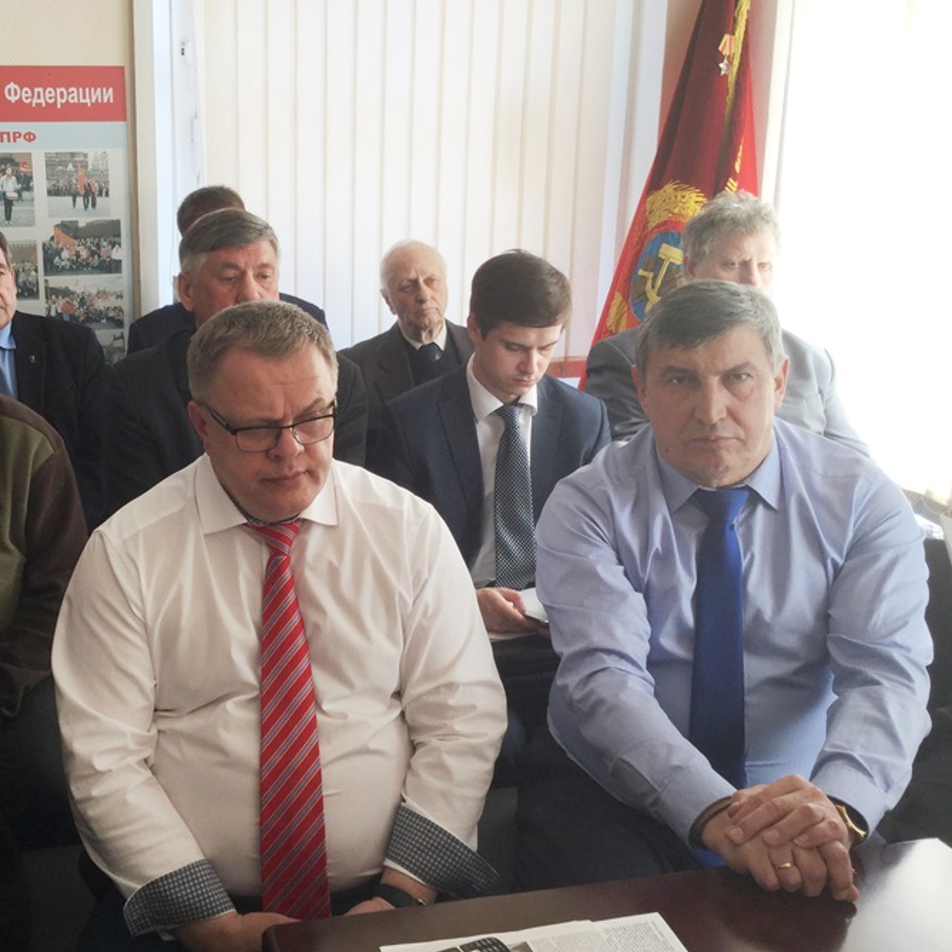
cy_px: 422
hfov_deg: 39.2
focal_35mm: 42
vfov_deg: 40.0
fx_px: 1307
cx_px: 264
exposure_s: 1/33
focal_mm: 3.3
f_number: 2.4
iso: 25
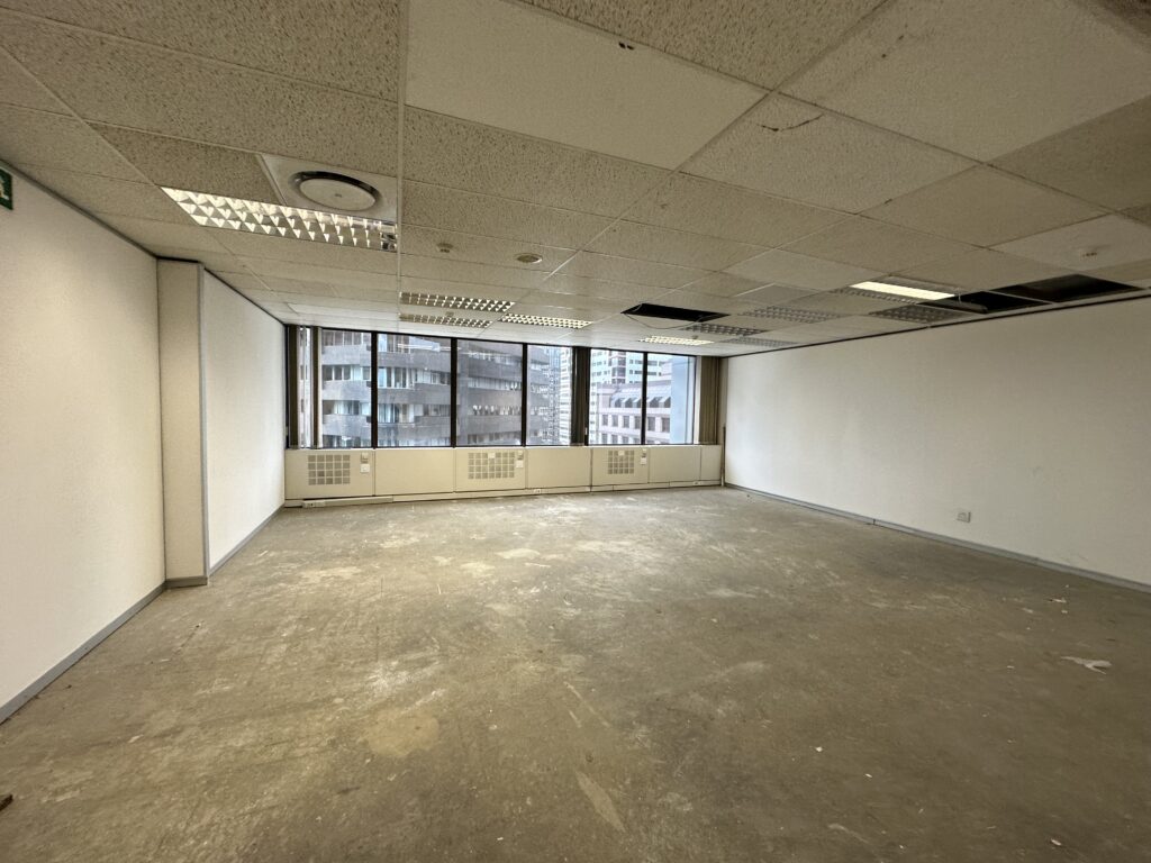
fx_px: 466
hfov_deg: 102.1
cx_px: 576
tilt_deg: -0.1
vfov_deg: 85.7
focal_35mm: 14
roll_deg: -2.1
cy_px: 432
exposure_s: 1/100
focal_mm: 2.22
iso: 125
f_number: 2.2
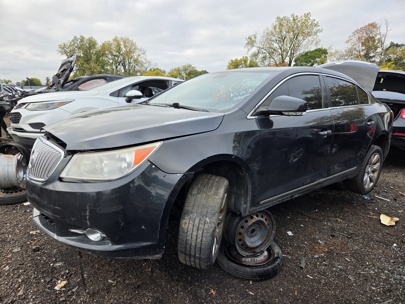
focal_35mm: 23
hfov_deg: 73.9
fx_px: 269
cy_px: 152
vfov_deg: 58.9
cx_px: 202
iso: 80
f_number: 1.8
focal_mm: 5.4
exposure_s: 1/756
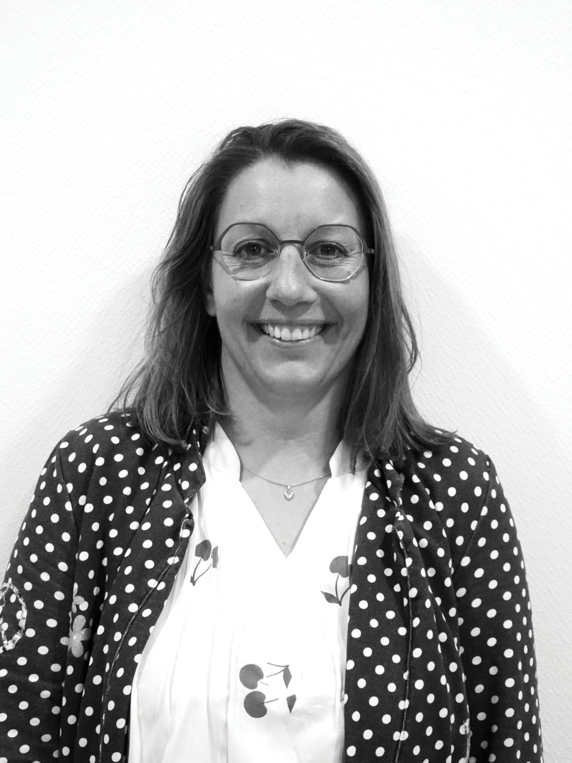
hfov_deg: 26.1
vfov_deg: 34.3
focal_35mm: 56
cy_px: 382
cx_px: 286
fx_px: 1234
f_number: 4.5
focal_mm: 9.52
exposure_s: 1/50
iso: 800
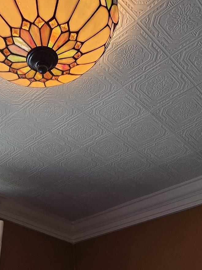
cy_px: 113
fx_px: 264
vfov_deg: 53.7
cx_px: 49
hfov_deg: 40.6
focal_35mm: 34
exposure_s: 1/60
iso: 64
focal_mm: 2.2
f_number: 2.2
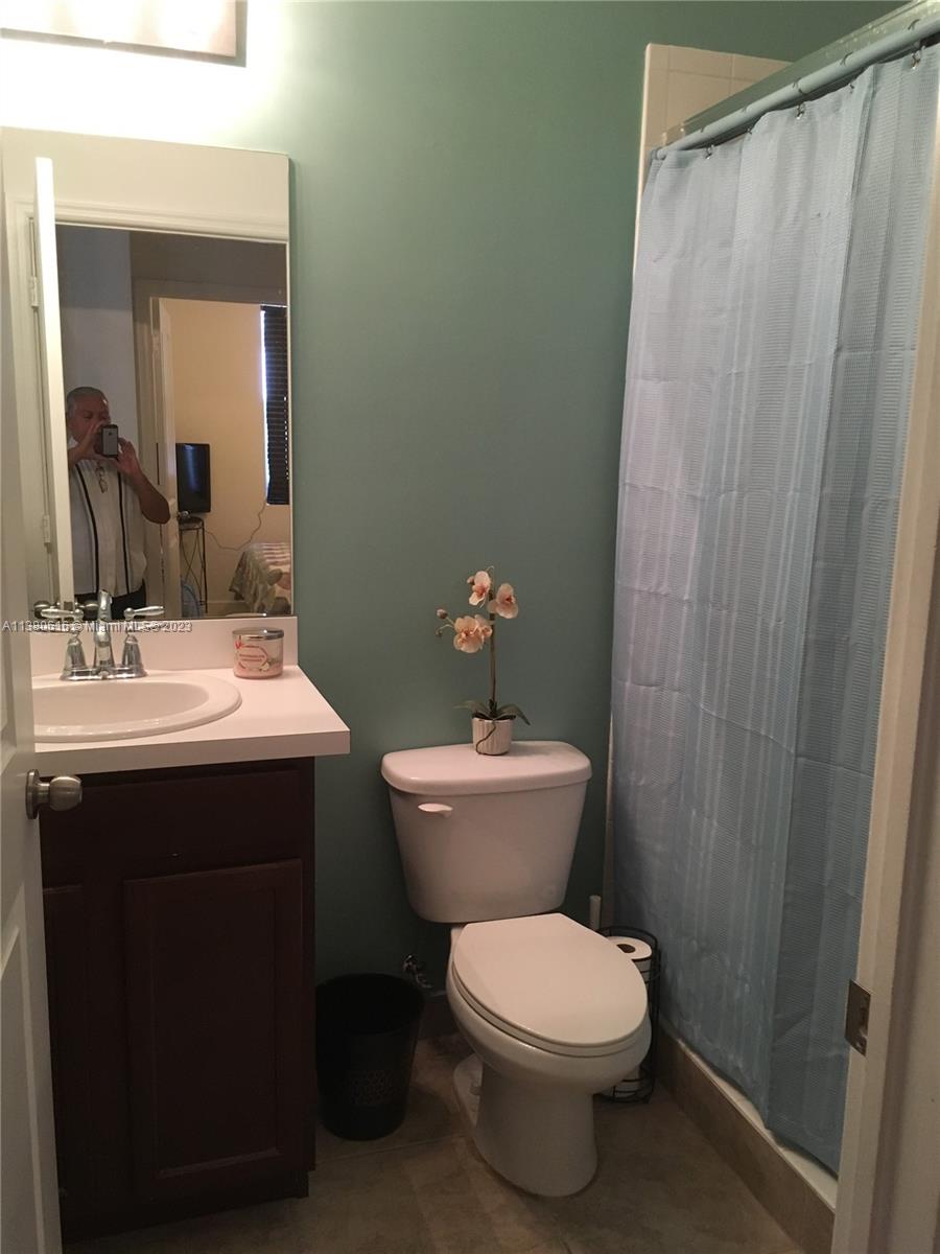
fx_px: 1050
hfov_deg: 48.2
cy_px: 627
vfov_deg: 61.7
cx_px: 470
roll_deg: -0.3
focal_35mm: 29
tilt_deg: -9.5
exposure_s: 1/30
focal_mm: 4.15
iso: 160
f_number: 2.2
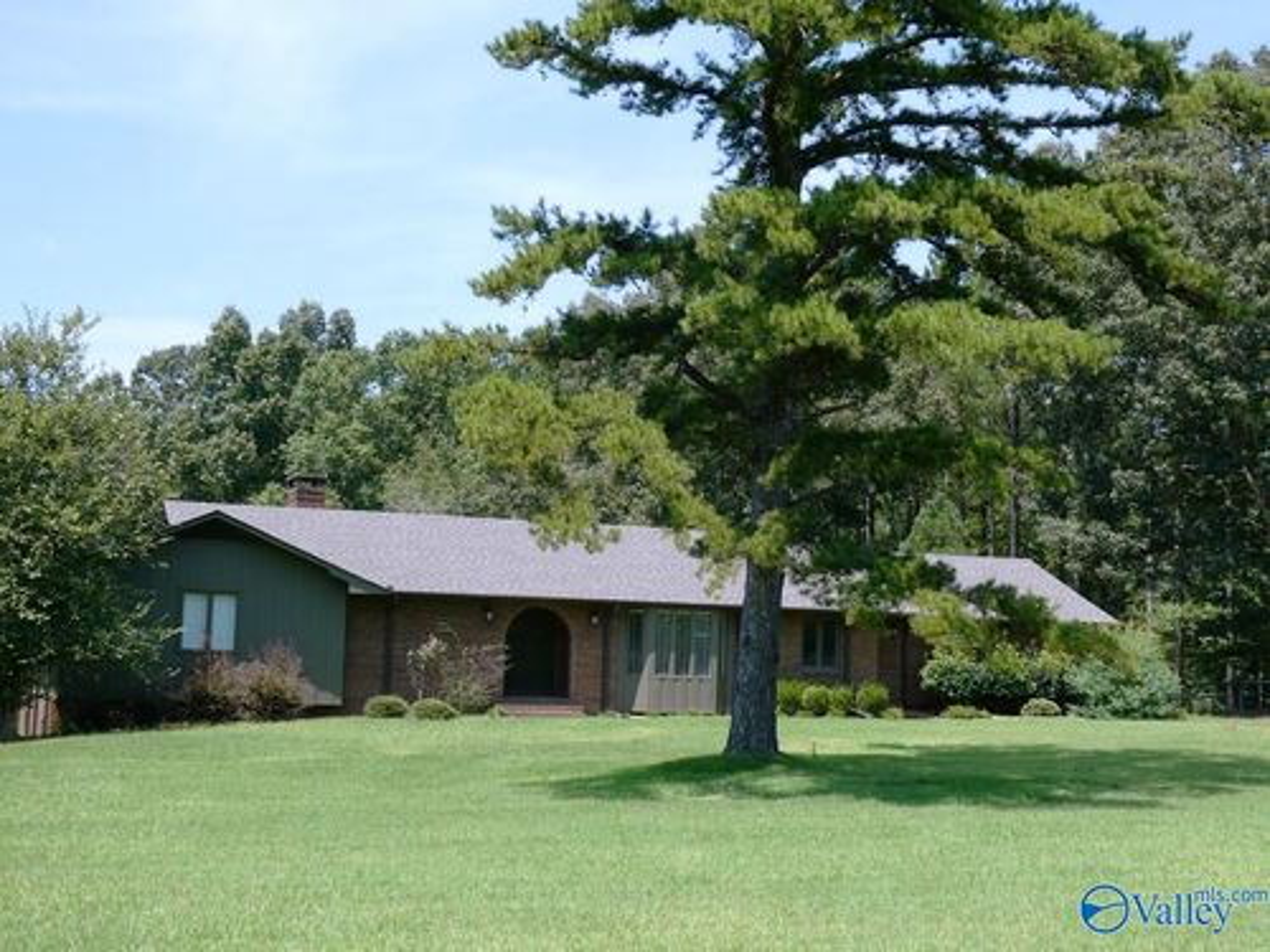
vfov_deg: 27.0
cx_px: 635
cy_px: 476
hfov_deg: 35.5
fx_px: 1981
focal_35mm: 54
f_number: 4.1
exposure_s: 1/400
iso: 80
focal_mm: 9.6
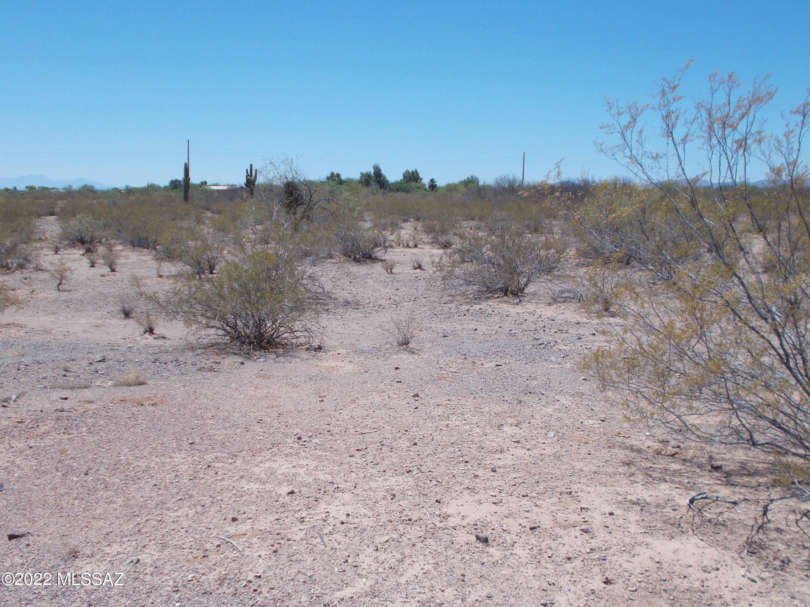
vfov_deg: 36.8
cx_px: 405
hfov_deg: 47.9
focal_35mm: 39
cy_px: 304
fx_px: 913
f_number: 9.8
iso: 80
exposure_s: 1/160
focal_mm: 6.9
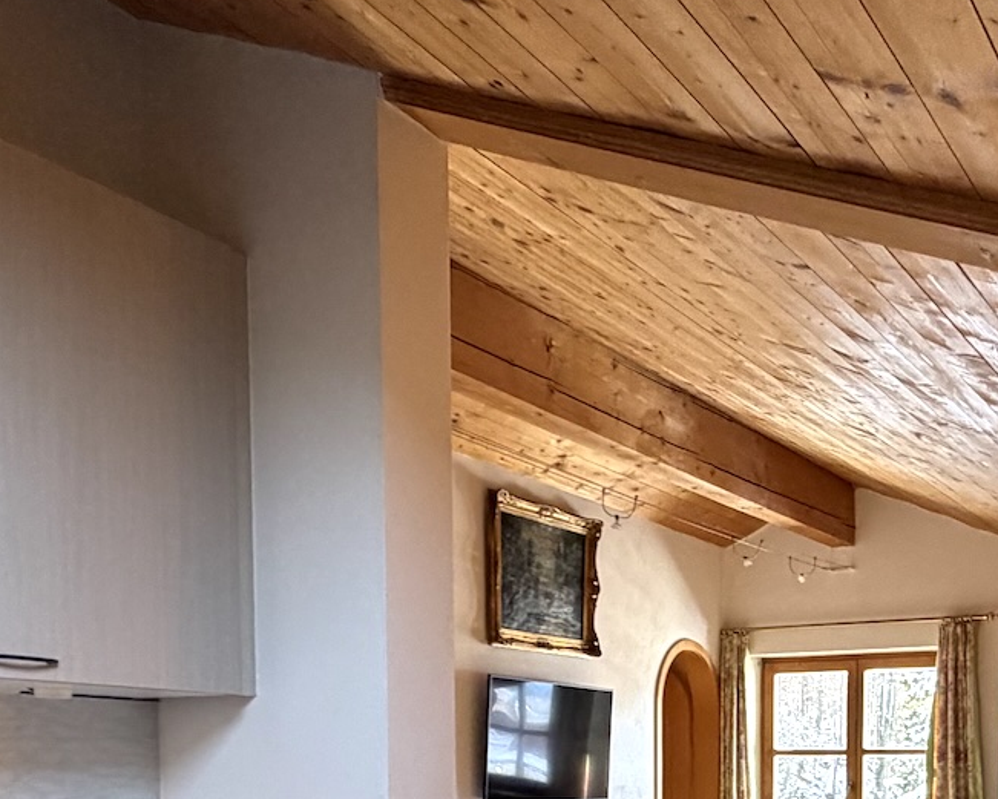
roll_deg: +0.4
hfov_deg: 43.0
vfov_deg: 31.9
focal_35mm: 42
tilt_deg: -3.5
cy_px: 857
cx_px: 696
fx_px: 1241
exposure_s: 1/121
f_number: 2.2
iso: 320
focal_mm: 2.22
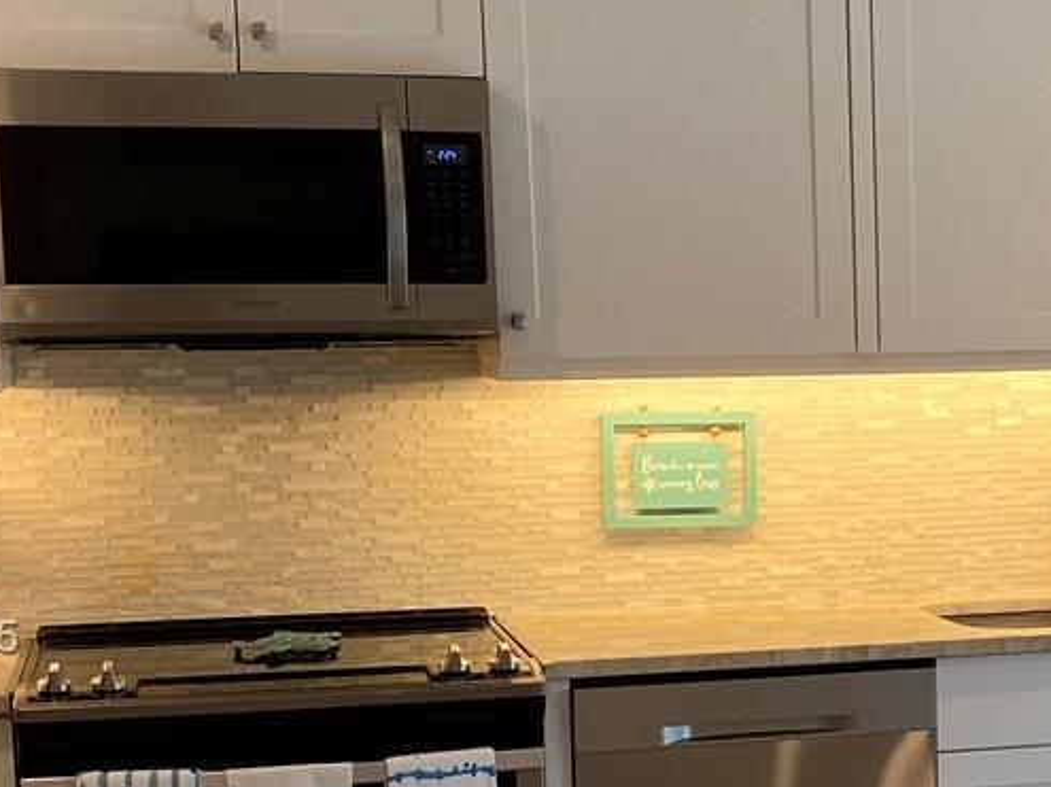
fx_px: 2550
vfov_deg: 17.4
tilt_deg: -8.6
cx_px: 1038
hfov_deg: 22.4
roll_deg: -0.1
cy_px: 641
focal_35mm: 84
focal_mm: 4.25
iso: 125
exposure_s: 1/120
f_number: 1.8
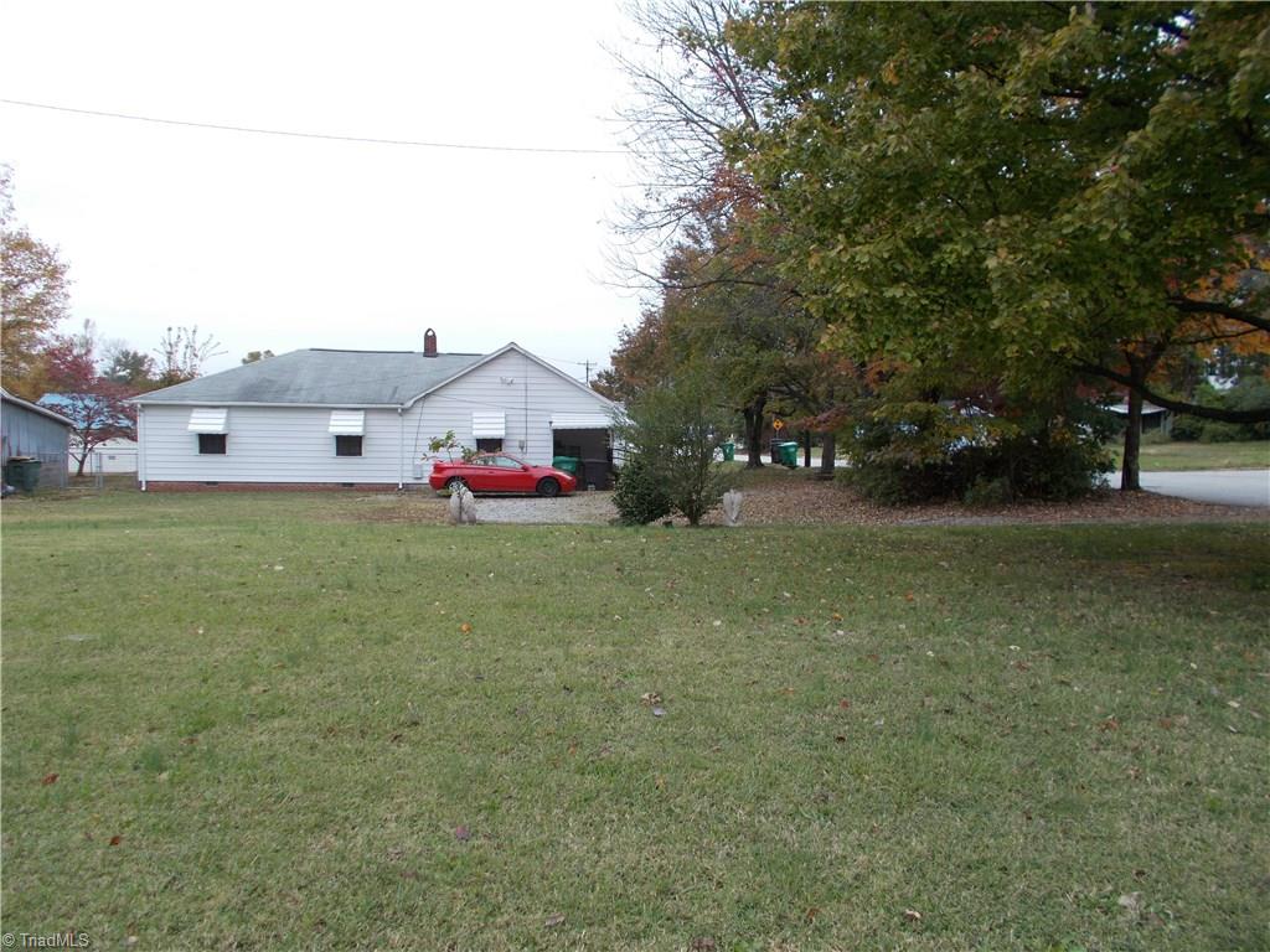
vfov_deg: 53.1
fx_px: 954
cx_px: 635
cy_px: 476
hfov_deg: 67.3
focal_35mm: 26
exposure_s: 1/160
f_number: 3.2
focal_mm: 4.6
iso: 80
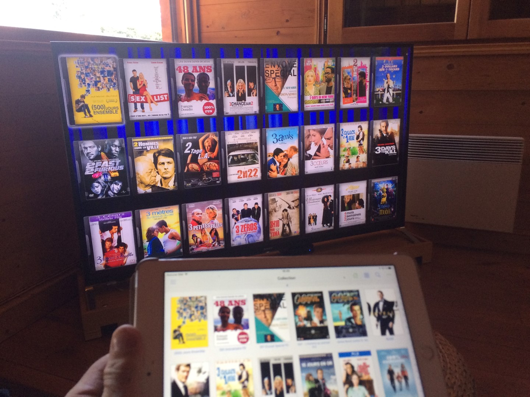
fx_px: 444
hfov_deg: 61.7
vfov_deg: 48.2
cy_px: 198
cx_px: 265
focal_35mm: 29
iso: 80
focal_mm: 4.15
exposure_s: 1/33
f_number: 2.2
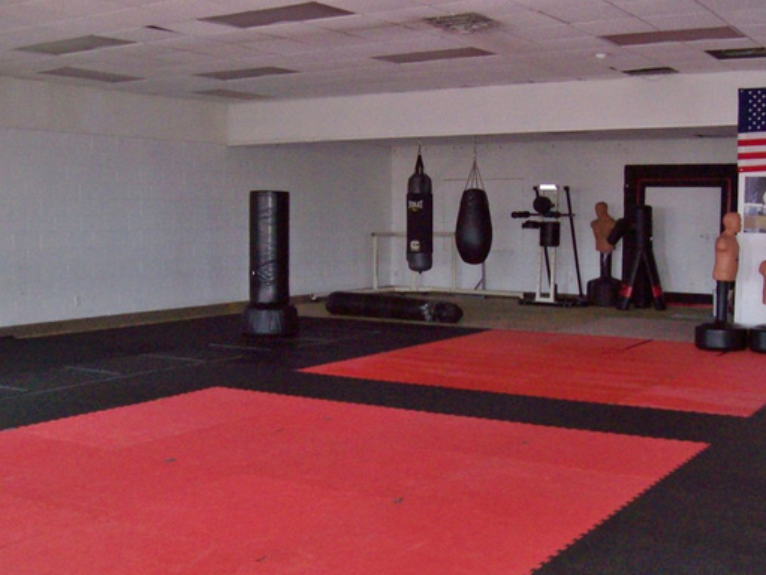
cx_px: 416
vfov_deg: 32.1
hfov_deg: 42.0
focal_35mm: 45
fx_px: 996
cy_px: 338
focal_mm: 6
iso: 200
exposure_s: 1/64
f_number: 2.7
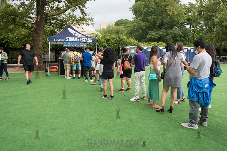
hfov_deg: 67.3
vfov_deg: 47.9
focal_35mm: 27
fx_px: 170
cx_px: 118
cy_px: 72
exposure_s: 1/160
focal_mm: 24
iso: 500
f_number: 4.5
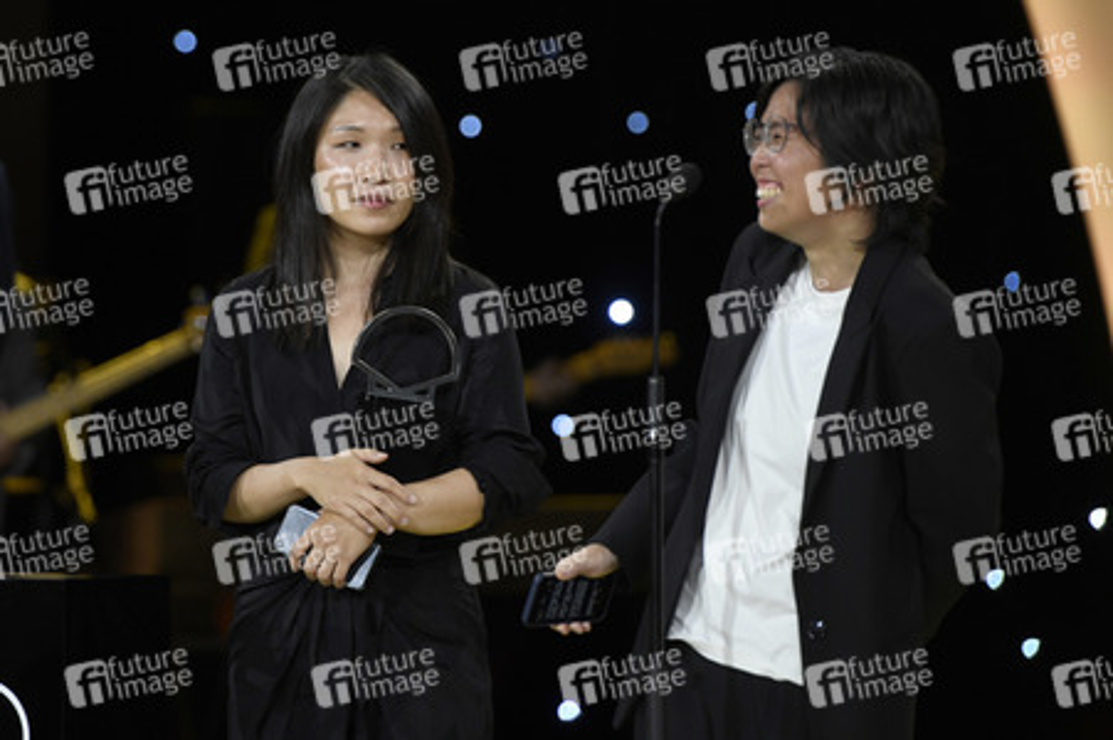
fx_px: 6179
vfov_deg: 6.9
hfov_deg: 10.3
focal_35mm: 200
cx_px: 556
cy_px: 370
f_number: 4
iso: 2000
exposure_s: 1/320
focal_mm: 200
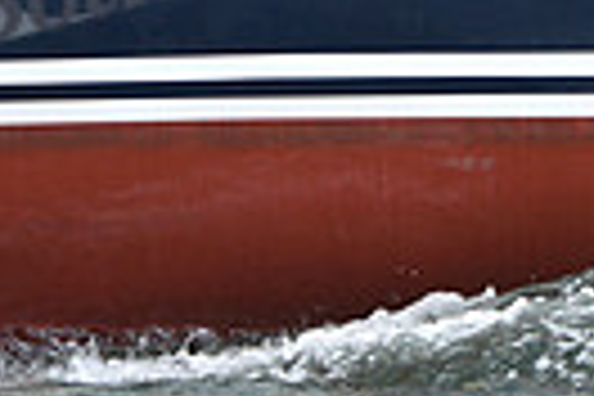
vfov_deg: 3.5
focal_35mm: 394
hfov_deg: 5.2
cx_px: 540
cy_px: -286
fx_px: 6500
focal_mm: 90
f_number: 5
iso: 320
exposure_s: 1/1000
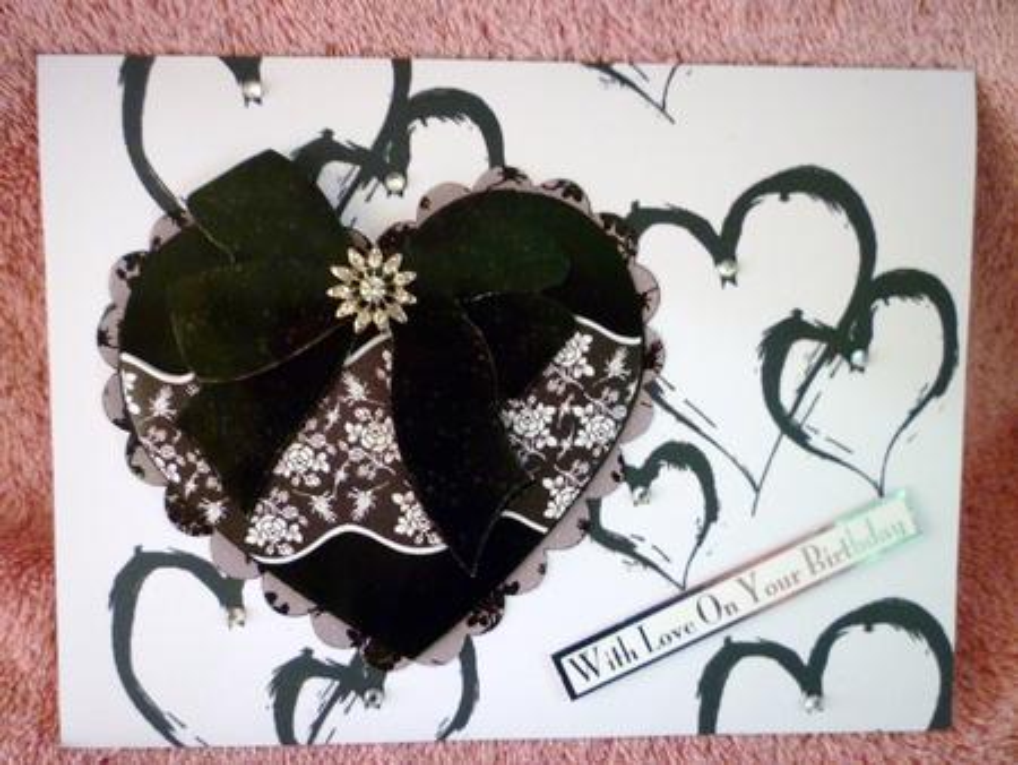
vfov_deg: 48.3
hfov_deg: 61.6
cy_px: 382
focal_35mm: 29
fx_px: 853
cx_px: 509
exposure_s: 1/8
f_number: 3.3
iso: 400
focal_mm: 5.2
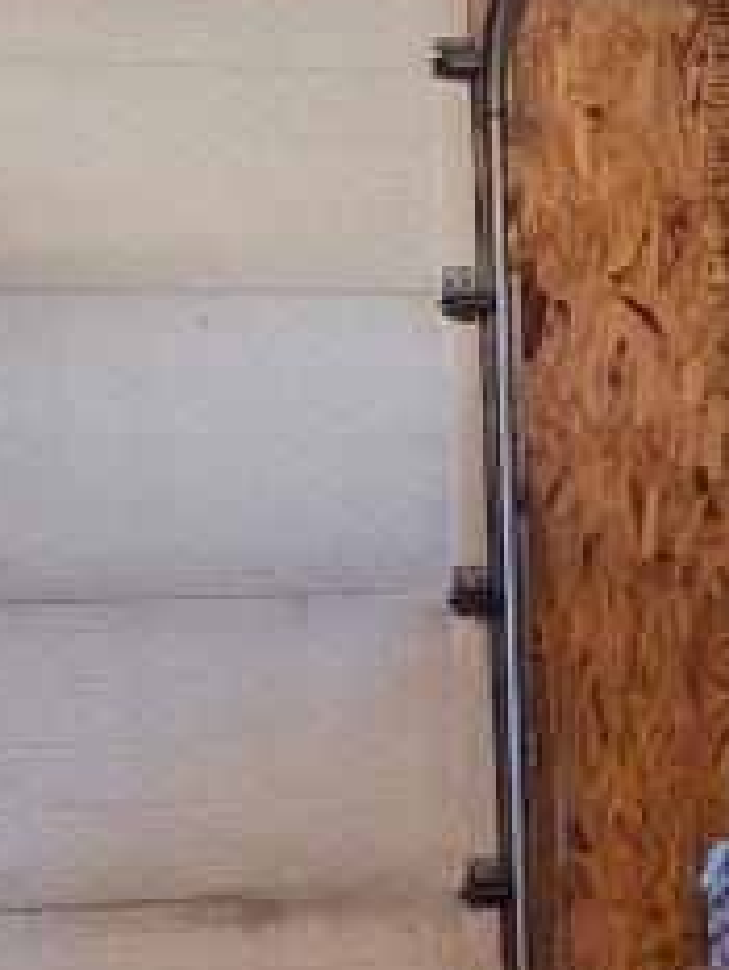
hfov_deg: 9.1
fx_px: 4517
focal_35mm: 161
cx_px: 991
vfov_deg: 12.0
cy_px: 1166
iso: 320
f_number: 1.8
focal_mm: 5.54
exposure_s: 1/24
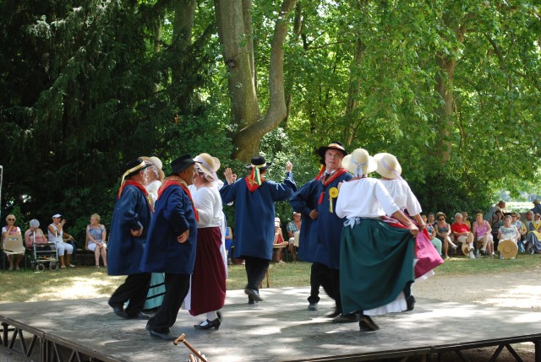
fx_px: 948
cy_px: 181
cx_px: 270
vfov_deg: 21.6
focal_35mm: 63
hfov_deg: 31.8
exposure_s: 1/80
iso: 200
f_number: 5.3
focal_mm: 42
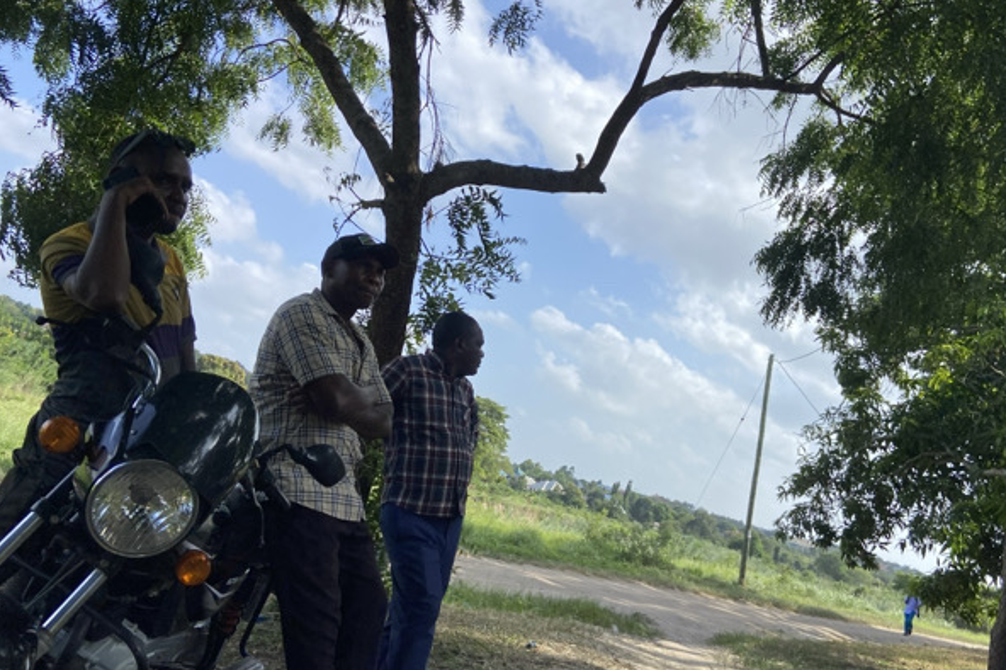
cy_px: 343
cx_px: 518
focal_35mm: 32
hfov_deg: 58.7
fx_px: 894
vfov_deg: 41.1
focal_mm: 4.25
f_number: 1.8
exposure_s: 1/2268
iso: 32
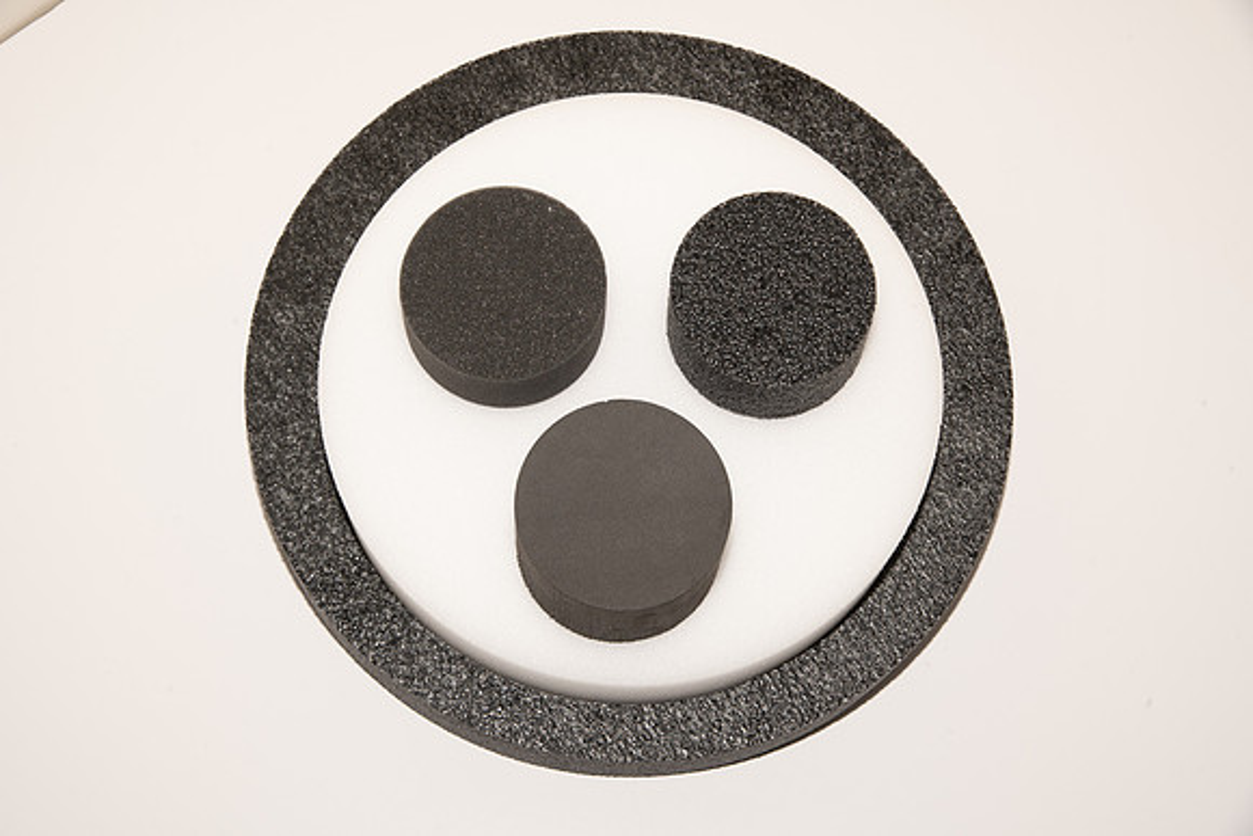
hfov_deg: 30.5
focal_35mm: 66
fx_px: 2298
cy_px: 418
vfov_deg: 20.6
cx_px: 626
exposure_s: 1/60
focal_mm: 66
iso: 64
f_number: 13
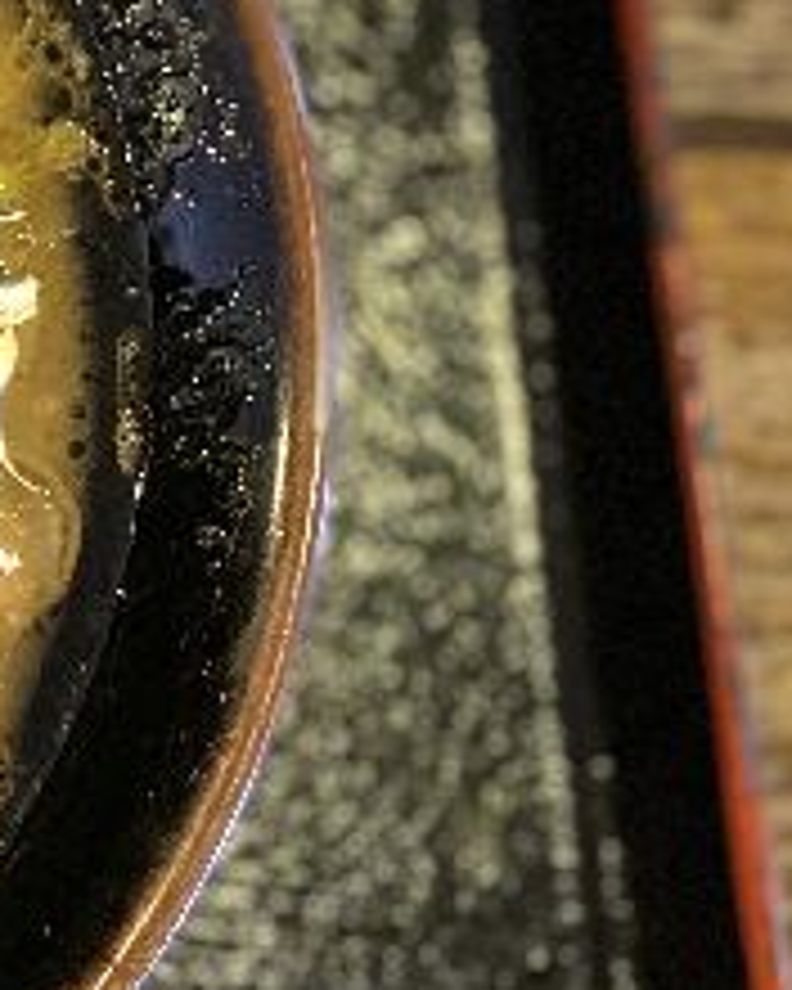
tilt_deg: -75.7
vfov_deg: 20.0
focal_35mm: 94
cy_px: 119
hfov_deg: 13.5
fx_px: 2754
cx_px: -880
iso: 640
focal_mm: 4.25
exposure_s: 1/40
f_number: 1.8
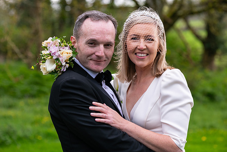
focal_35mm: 100
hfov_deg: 20.4
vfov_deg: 13.7
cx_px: 114
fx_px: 631
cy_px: 76
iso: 160
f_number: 3.5
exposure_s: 1/160
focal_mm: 100
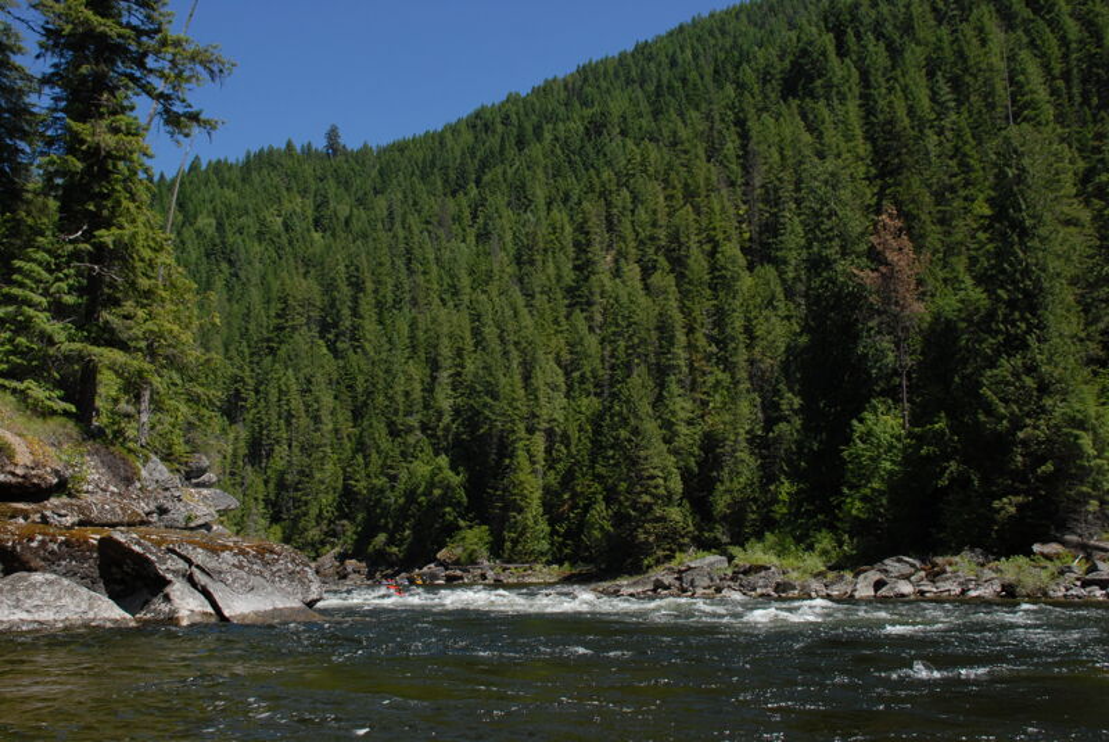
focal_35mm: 36
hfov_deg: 53.1
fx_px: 1110
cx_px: 554
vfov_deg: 36.9
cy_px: 371
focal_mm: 24
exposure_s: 1/200
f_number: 9
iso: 200
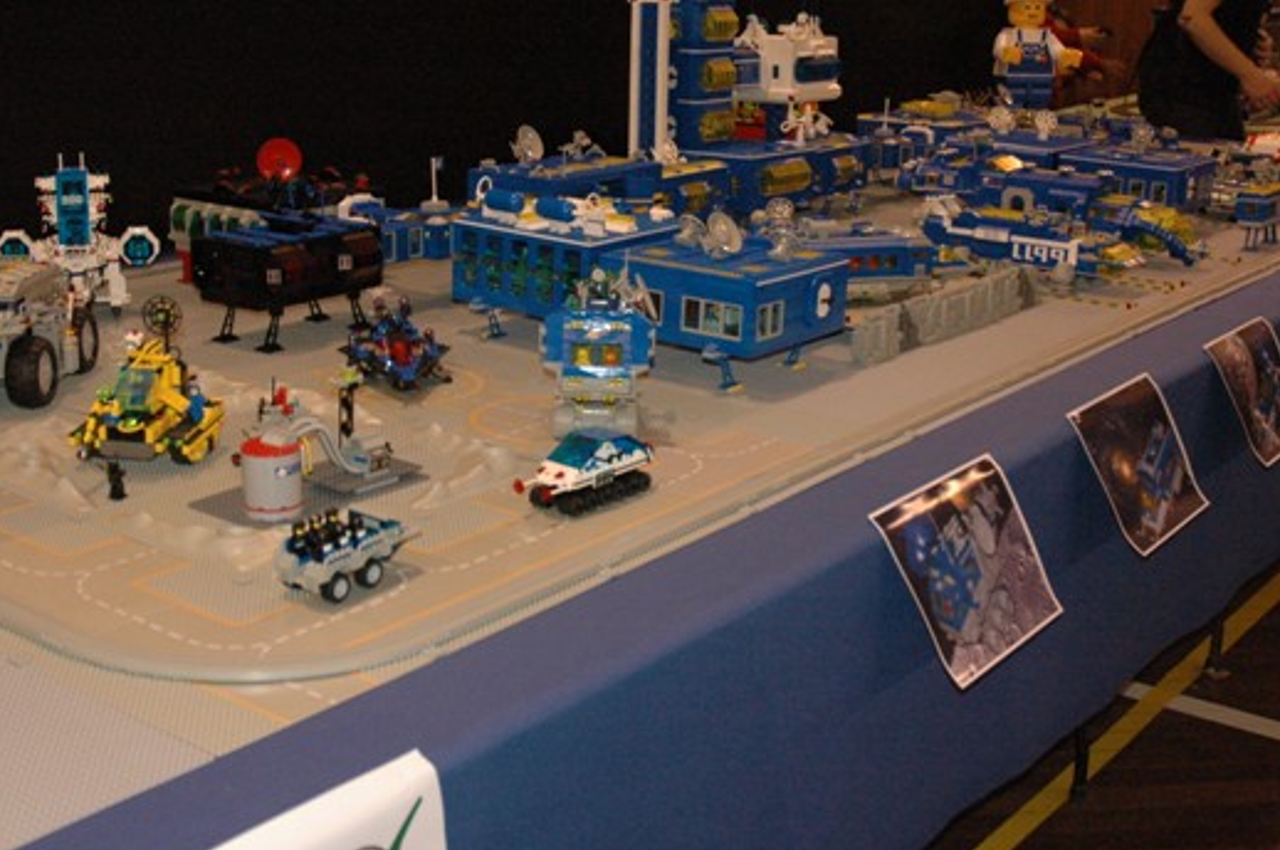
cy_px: 381
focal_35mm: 51
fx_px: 1811
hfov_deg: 38.8
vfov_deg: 26.4
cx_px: 509
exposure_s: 1/60
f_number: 4
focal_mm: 22
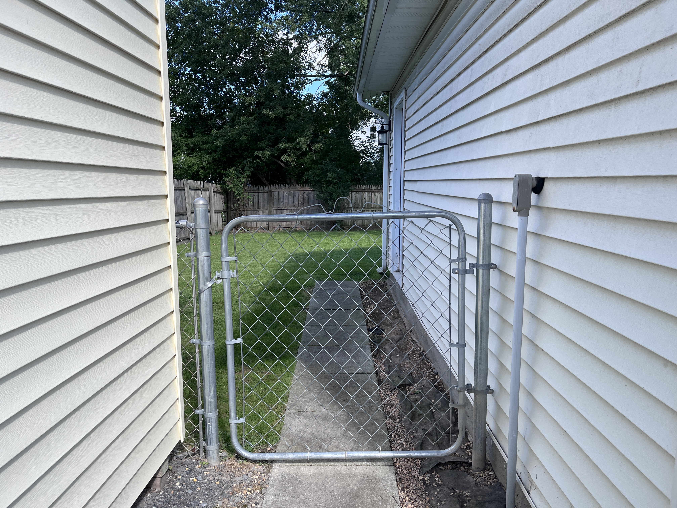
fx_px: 508
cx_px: 338
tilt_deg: -9.4
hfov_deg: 67.3
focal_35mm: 26
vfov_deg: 53.1
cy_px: 254
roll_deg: -0.2
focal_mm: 5.1
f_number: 1.6
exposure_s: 1/943
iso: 50
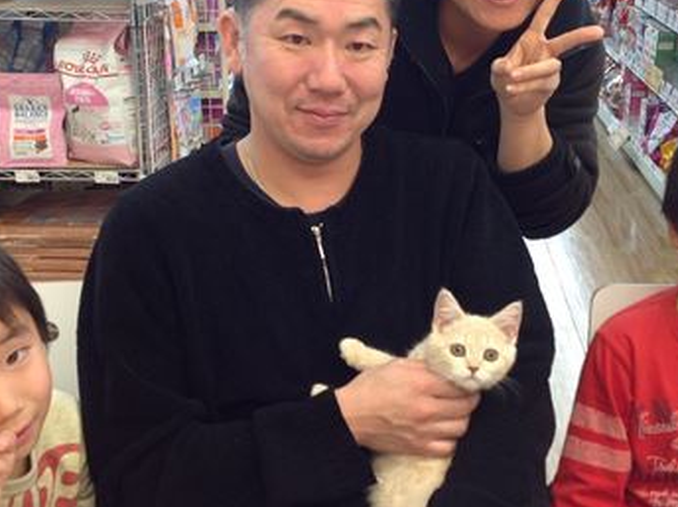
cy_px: 223
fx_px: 1193
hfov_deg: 31.7
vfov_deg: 24.0
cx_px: 384
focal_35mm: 61
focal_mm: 4.28
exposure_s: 1/20
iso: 50
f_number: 2.4
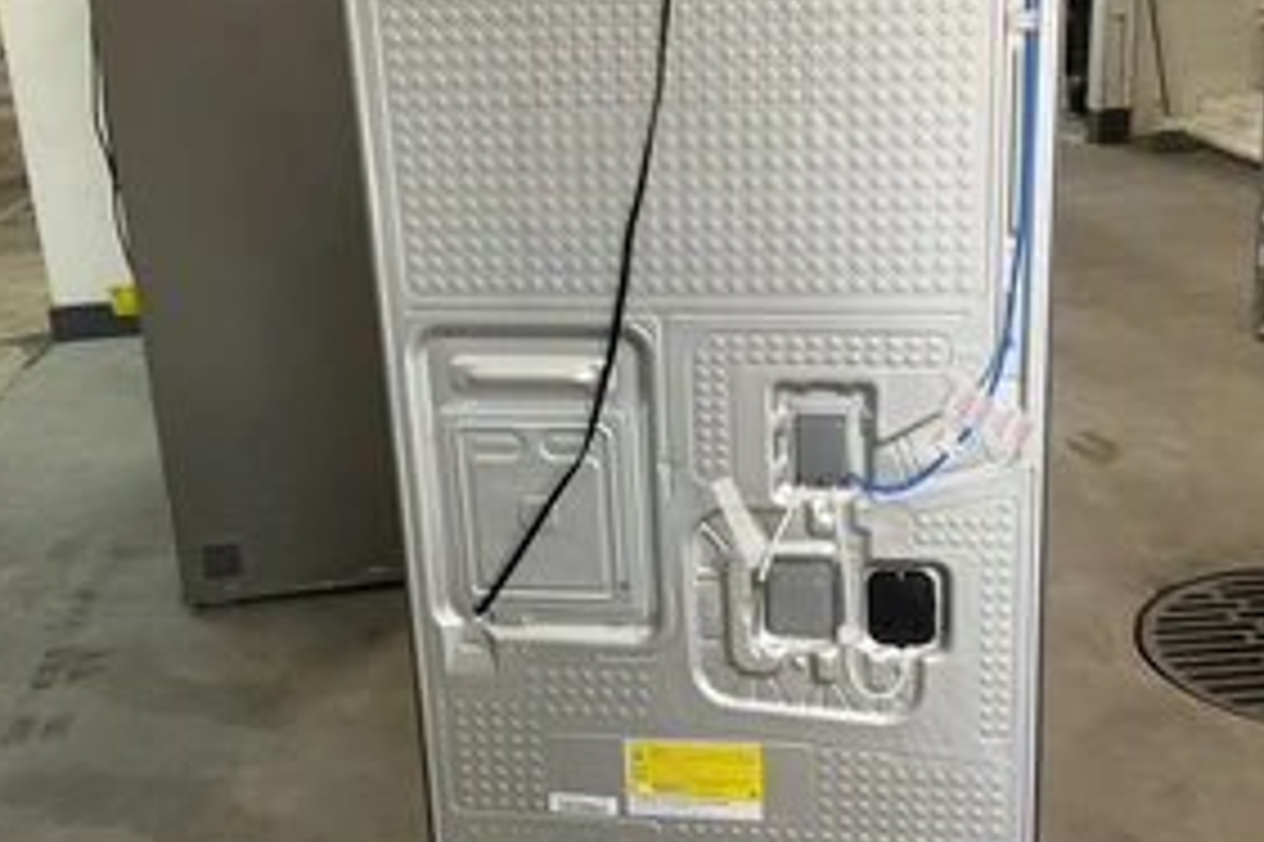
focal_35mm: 43
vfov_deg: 31.1
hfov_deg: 45.3
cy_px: 356
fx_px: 1509
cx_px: 729
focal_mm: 3
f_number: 1.8
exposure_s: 1/60
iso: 100
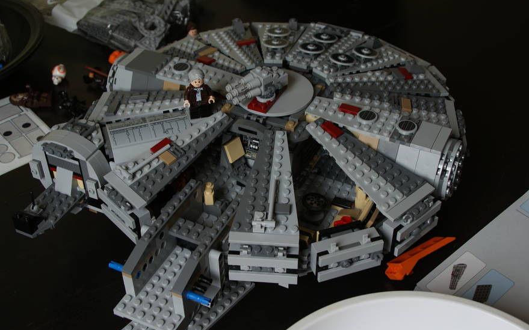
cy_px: 171
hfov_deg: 42.7
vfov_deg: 27.4
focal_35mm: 47
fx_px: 677
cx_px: 261
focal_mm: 30
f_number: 8
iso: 100
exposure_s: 1/1.67
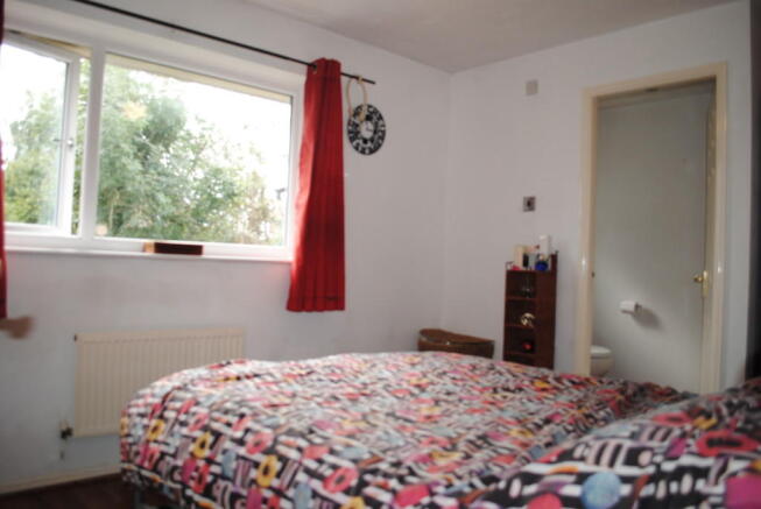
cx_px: 380
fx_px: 571
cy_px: 254
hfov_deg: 67.3
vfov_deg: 48.0
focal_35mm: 27
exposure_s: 1/100
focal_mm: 18
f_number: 3.5
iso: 200
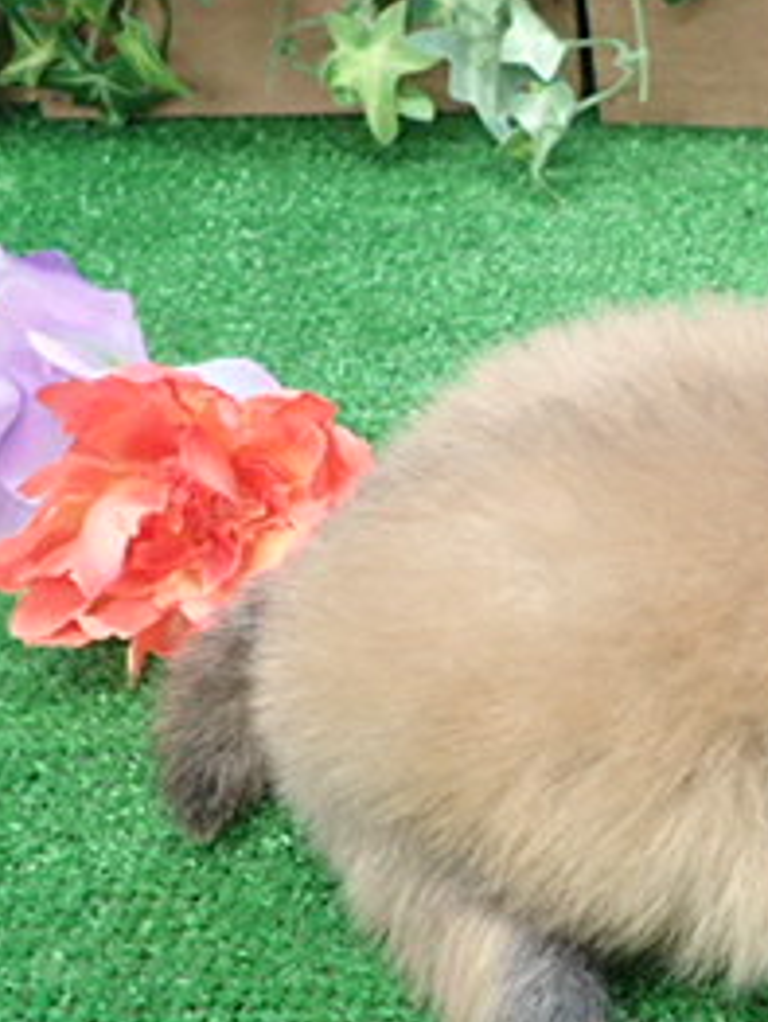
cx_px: 764
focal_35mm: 61
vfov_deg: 31.5
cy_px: 632
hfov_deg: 23.1
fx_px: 1802
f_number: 2
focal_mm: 4.5
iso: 400
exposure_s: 1/40
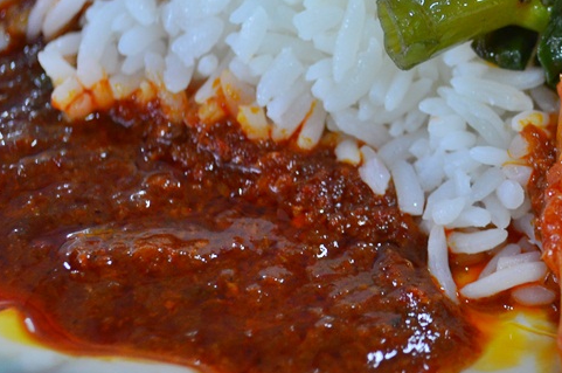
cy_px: 104
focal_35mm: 106
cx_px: 577
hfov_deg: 18.7
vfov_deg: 12.8
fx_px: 1652
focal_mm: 34
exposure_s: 1/30
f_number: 5
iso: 900
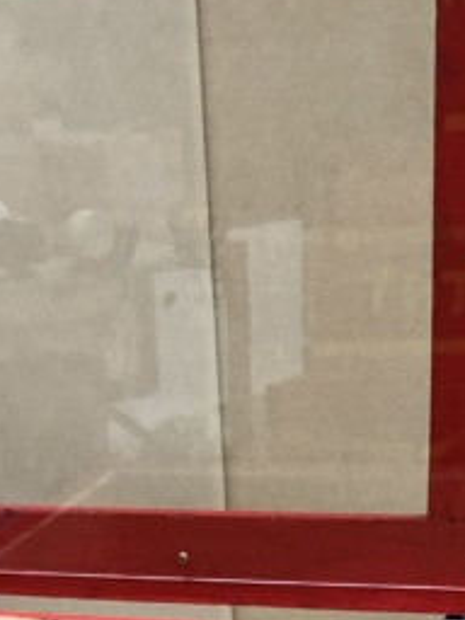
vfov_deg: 16.4
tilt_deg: -16.9
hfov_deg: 13.1
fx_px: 2006
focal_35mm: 112
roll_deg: +0.9
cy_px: 860
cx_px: 19
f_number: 1.8
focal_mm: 3.99
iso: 64
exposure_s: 1/17
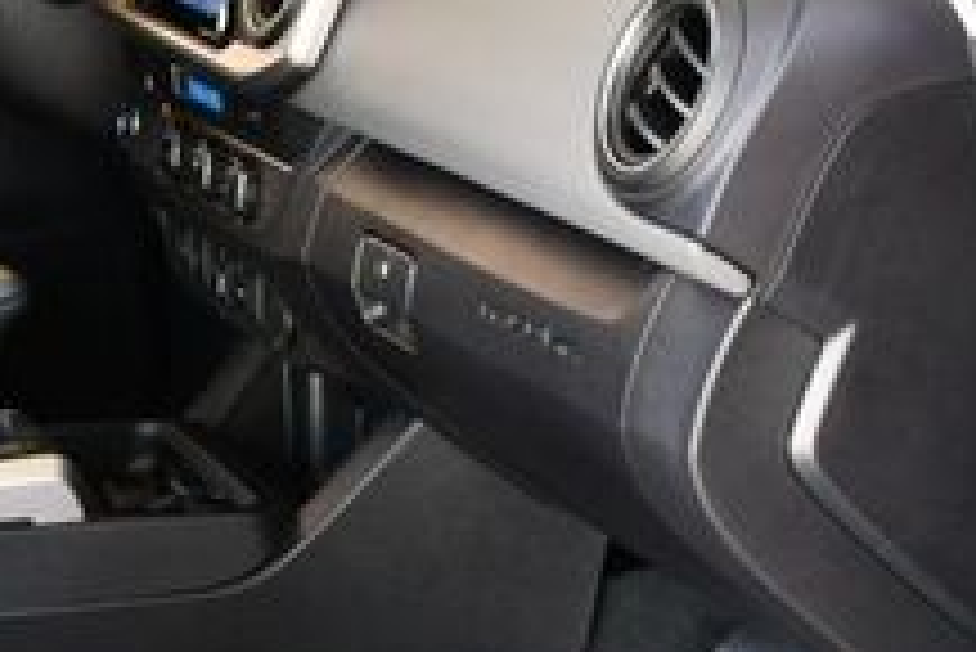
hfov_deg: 18.6
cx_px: -81
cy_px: 524
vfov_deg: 12.9
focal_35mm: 106
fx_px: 2876
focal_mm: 18
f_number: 3.5
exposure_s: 1/160
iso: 800
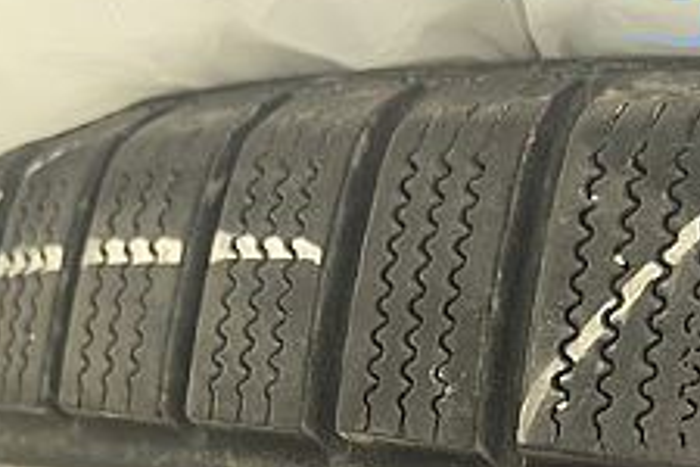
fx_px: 1458
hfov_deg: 26.8
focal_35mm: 75
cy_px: 788
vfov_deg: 16.0
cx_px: 476
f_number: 2
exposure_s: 1/595
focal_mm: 6.98
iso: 3200
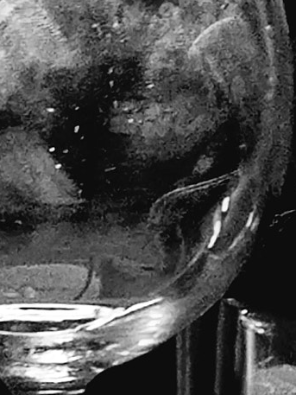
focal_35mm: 91
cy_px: 341
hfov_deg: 16.2
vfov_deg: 21.2
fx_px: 1037
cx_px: 142
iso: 320
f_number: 1.7
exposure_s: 1/10
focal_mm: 4.2
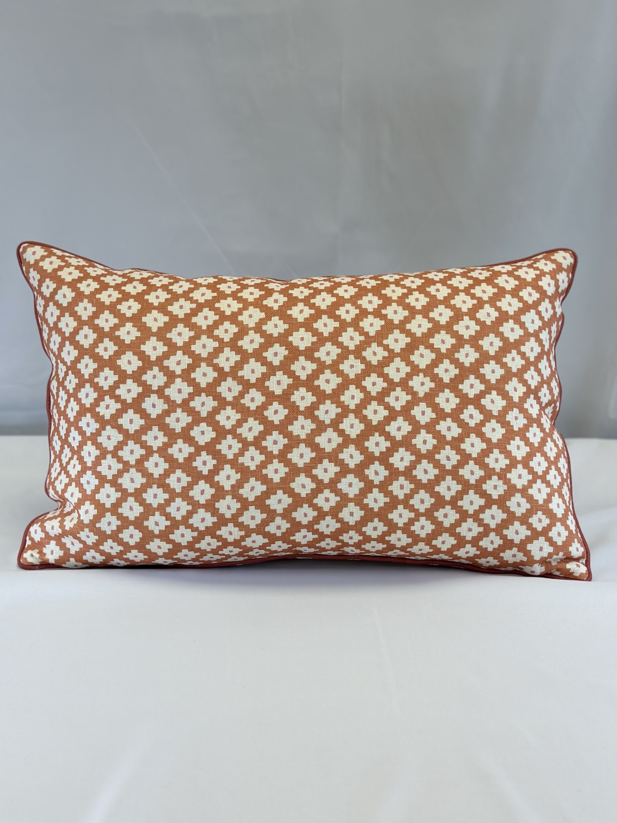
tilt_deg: -18.9
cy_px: 412
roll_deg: -0.1
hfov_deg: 30.3
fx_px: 1141
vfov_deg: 39.7
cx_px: 308
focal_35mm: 48
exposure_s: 1/347
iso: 80
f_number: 1.78
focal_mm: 6.86
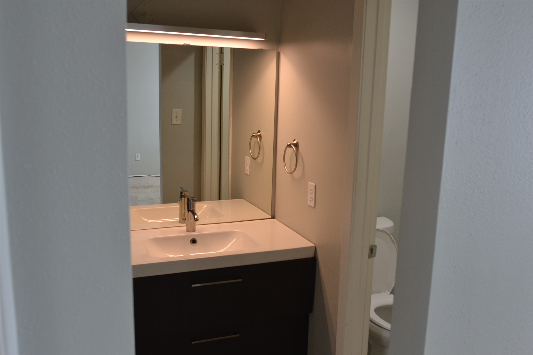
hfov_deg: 61.9
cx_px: 266
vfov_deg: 43.6
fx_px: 444
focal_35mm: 30
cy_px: 178
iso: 400
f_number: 3.5
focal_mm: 20
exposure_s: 1/60
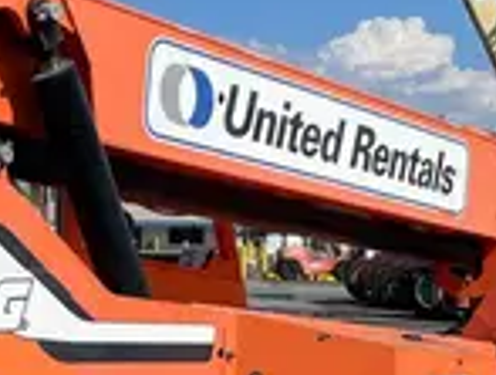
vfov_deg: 15.1
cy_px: 363
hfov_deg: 19.8
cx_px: 54
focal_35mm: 97
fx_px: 1393
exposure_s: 1/5556
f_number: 1.6
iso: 50
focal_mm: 4.2
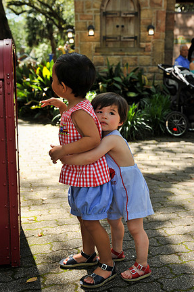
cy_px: 149
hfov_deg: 26.9
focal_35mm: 50
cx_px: 99
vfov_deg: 39.6
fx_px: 405
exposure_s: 1/250
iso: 250
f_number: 5.6
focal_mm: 48
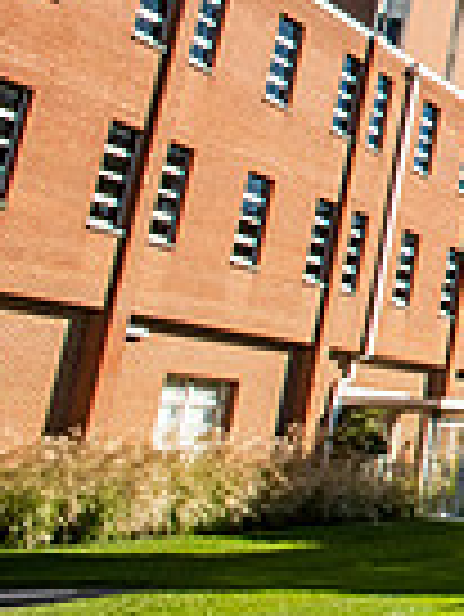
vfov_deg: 27.6
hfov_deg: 12.9
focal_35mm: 69
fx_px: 1231
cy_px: 128
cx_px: 1248
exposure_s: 1/160
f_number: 22
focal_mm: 17
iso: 1000
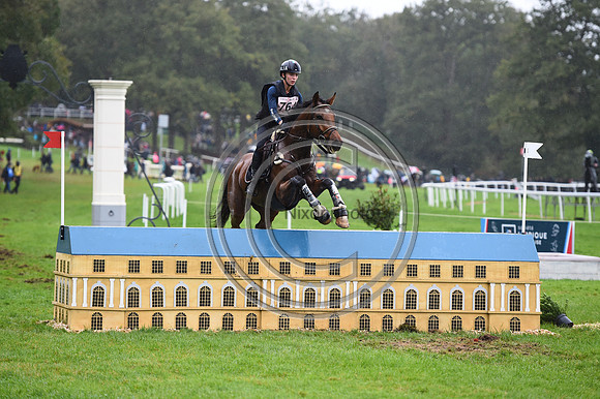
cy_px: 200
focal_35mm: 155
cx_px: 300
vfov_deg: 8.8
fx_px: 2582
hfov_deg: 13.3
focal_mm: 155
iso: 1400
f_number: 3.5
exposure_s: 1/1250
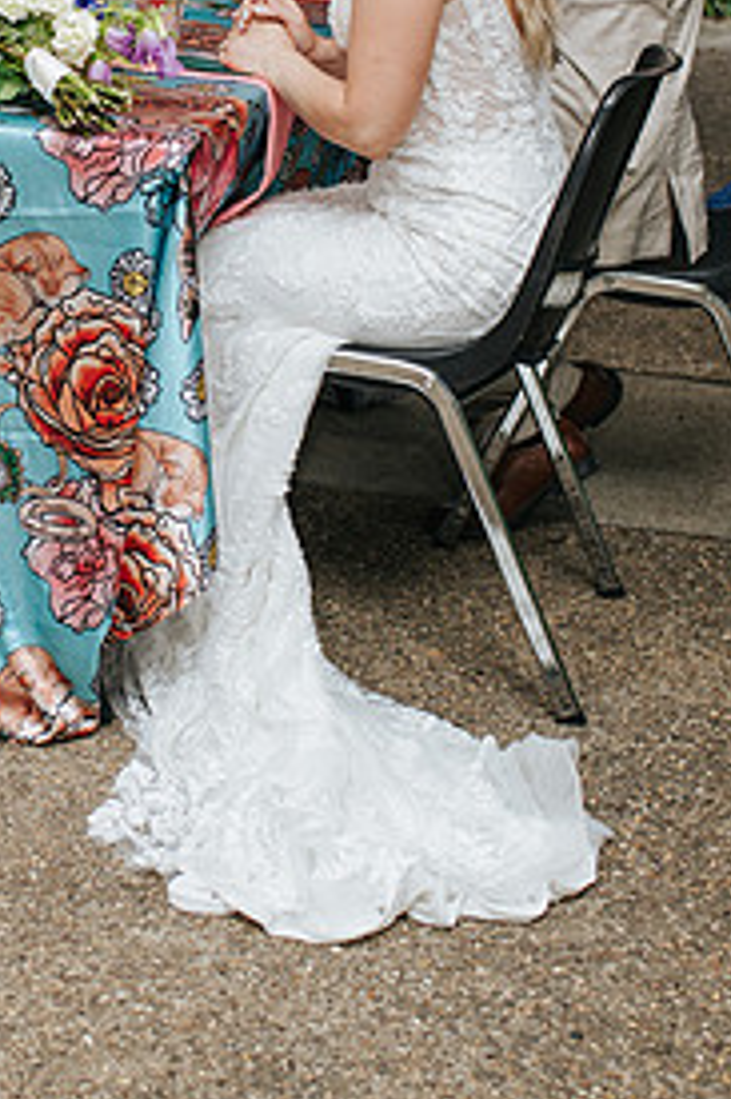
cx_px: 37
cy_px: 276
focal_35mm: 86
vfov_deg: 23.4
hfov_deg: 15.6
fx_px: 2623
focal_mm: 35
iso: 1000
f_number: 3.2
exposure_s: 1/200
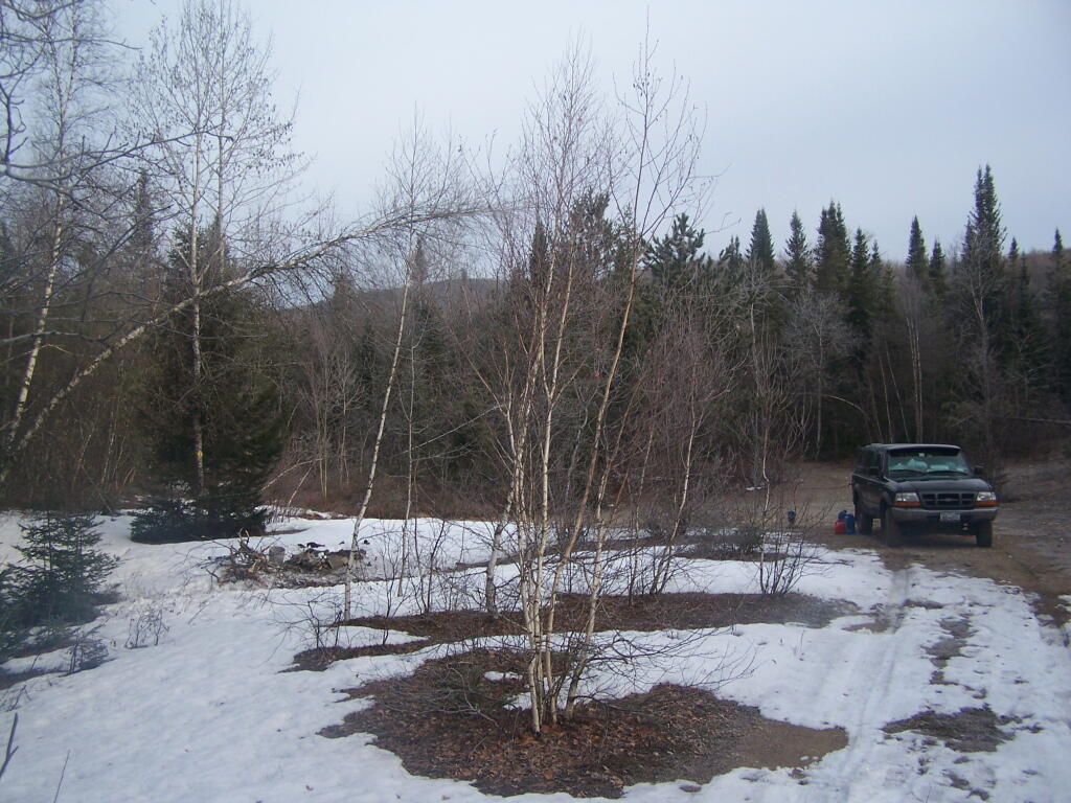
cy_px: 402
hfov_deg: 49.0
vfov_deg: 37.7
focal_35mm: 38
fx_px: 1176
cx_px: 536
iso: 80
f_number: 2.8
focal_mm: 6.3
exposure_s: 1/500
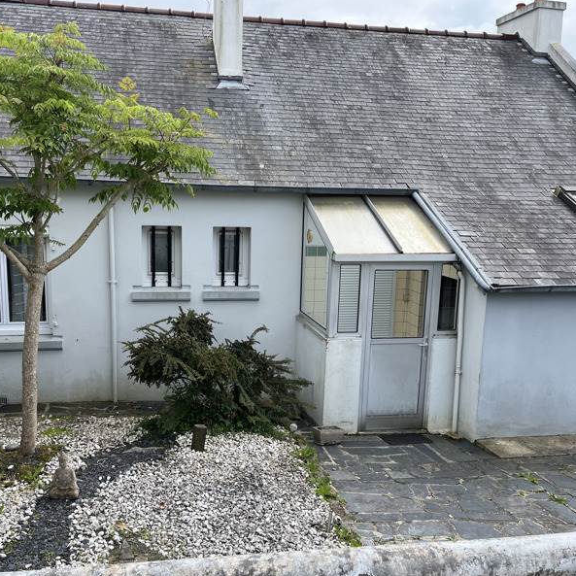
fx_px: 584
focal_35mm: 31
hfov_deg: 52.4
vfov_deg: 52.5
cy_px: 288
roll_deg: -1.4
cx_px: 253
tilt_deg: -9.5
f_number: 1.6
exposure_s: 1/1580
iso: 50
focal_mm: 5.1
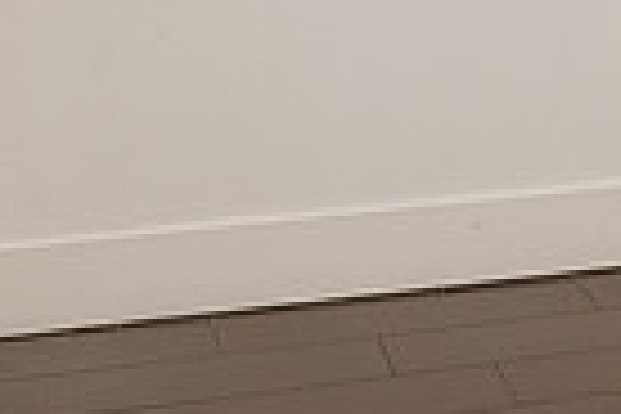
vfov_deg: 12.1
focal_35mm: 101
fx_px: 1742
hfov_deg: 19.7
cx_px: 598
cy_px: -403
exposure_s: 1/200
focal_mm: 24
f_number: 4
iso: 800
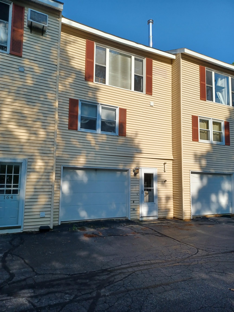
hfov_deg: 54.9
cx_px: 117
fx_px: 225
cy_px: 156
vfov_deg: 69.4
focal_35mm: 25
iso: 32
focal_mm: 4.6
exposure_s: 1/391
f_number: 1.8
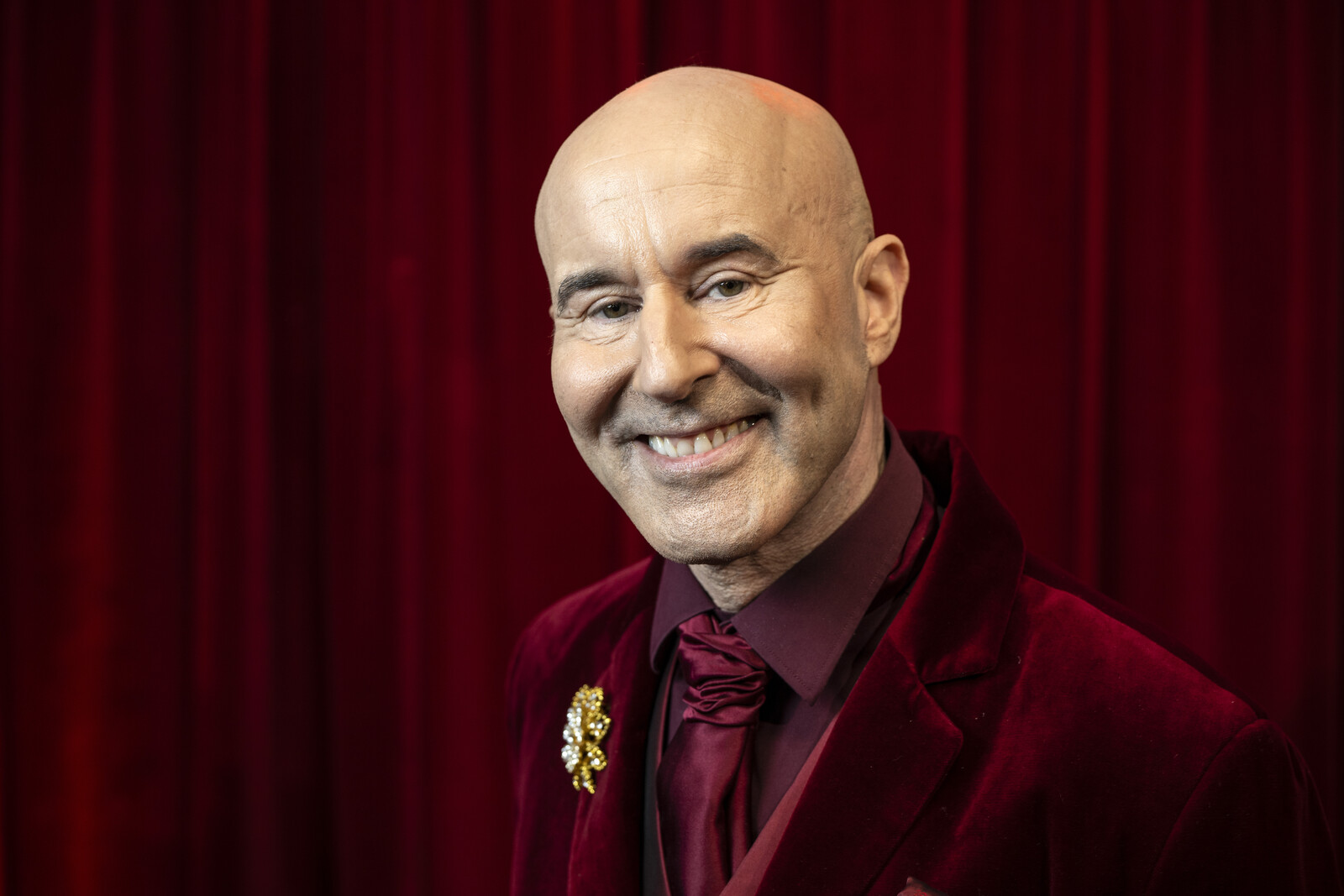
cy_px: 448
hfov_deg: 33.9
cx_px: 672
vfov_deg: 23.0
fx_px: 2203
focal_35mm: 59
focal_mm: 59
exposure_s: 1/100
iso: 320
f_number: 4
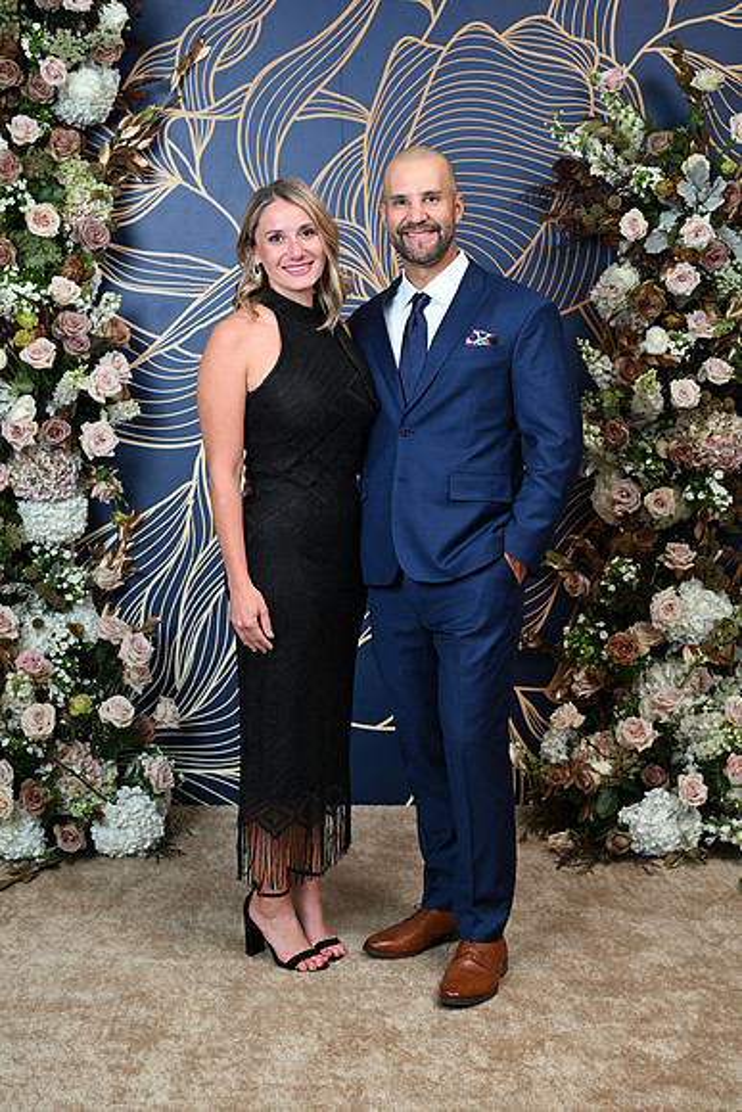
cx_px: 371
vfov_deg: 38.2
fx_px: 1607
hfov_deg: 26.0
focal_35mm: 52
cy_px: 556
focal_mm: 52
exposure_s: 1/125
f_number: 5.6
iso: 125
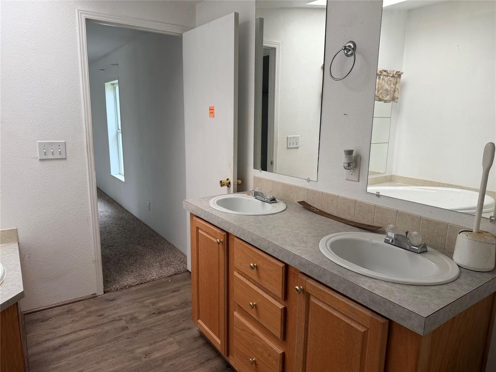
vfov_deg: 56.8
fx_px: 344
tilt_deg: -10.6
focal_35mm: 24
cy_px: 186
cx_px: 248
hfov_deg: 71.6
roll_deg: -1.5
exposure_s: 1/121
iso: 125
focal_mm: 6.76
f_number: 1.78
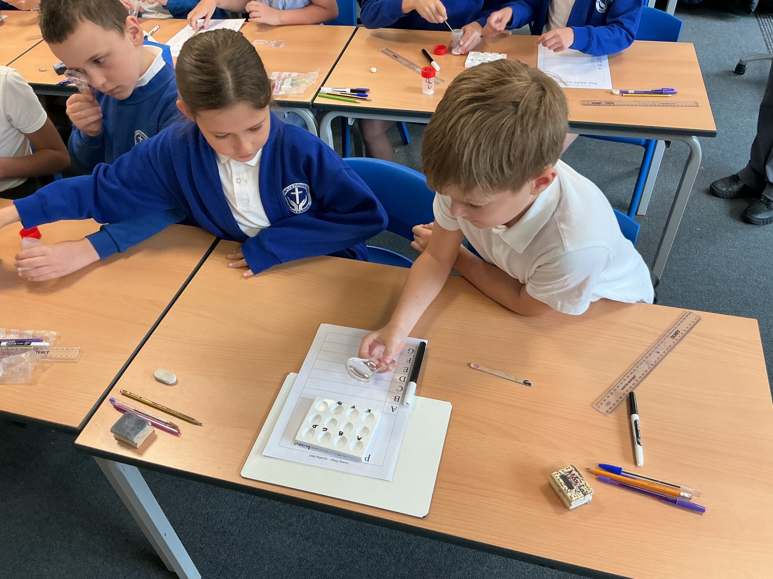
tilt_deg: -44.0
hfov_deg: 61.7
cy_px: 290
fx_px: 648
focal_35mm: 29
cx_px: 386
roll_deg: +3.5
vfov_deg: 48.2
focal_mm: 3
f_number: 1.8
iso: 80
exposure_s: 1/60
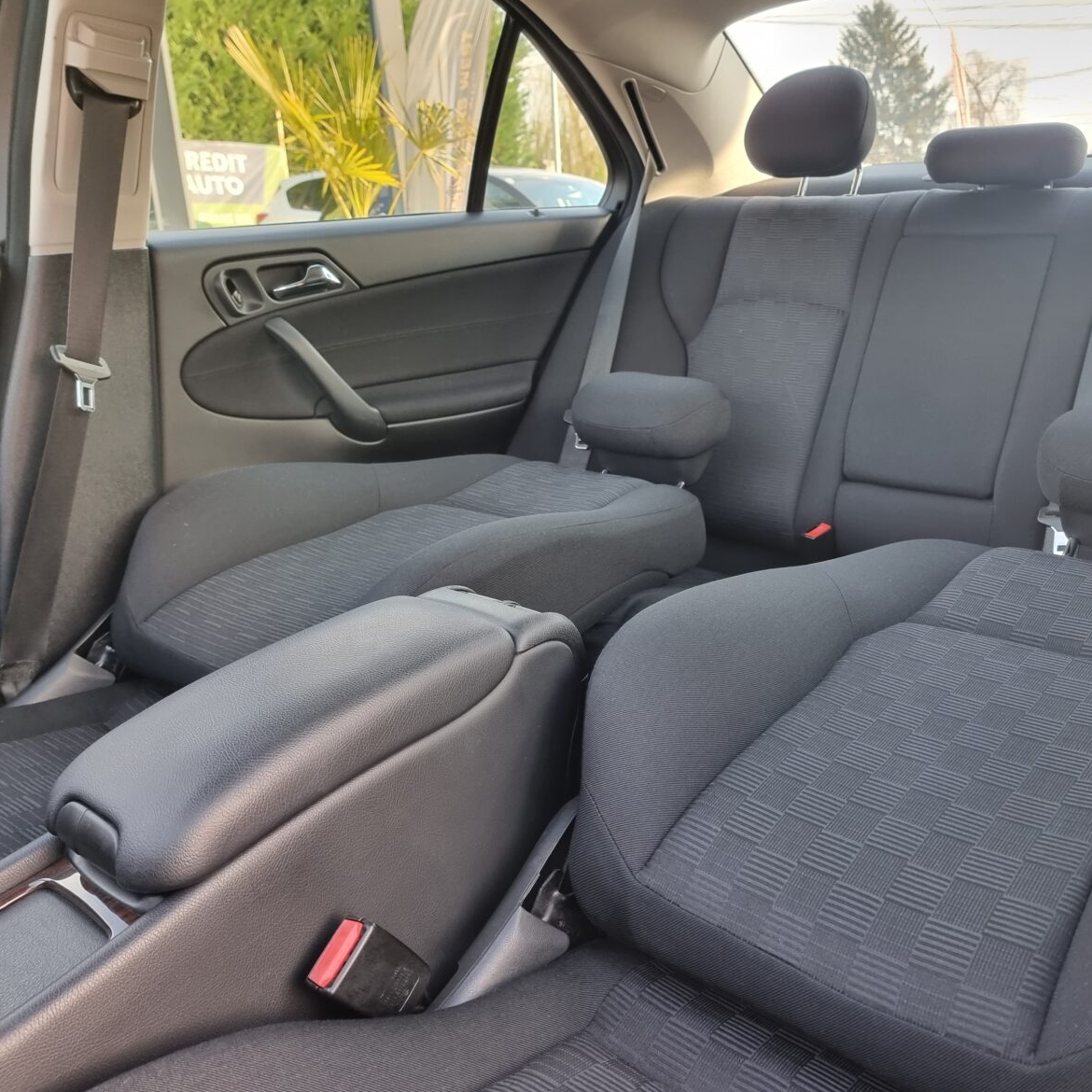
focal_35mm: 29
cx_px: 744
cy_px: 548
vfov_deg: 55.6
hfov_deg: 54.3
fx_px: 1035
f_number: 1.8
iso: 125
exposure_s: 1/100
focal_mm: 6.7
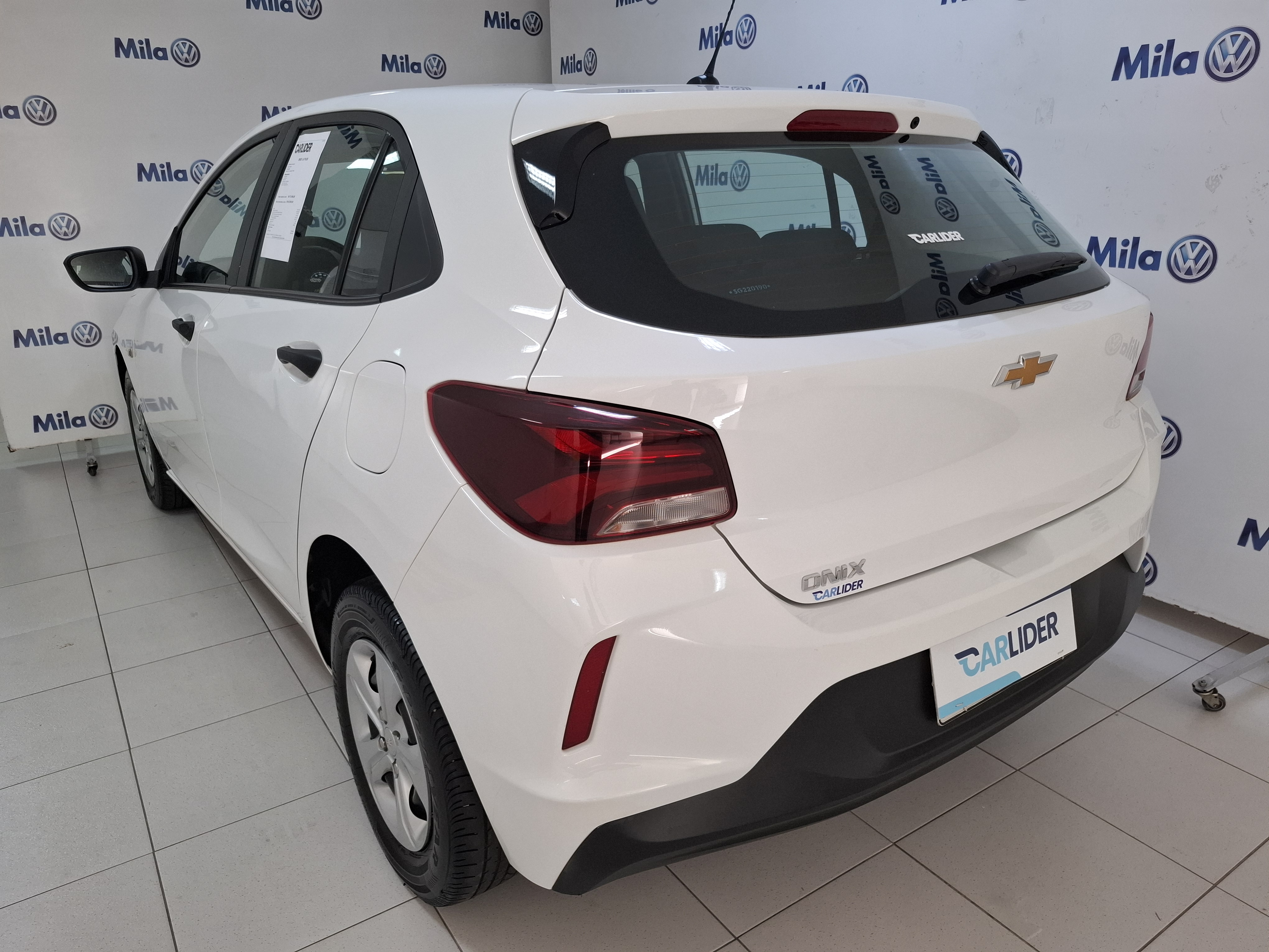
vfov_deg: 58.9
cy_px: 476
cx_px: 634
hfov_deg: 73.9
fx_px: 843
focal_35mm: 23
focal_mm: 5.54
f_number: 1.8
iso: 200
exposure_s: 1/120
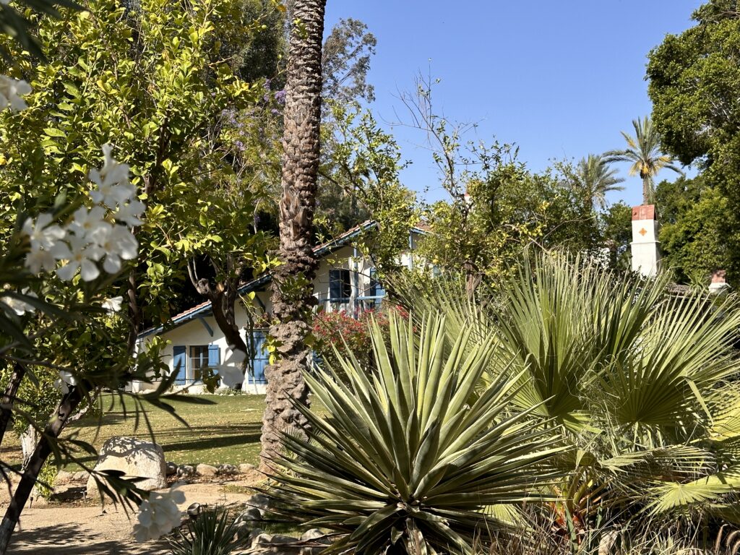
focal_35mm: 48
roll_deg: +1.1
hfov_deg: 39.7
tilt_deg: +3.9
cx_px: 370
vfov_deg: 30.3
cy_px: 278
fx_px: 1026
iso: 64
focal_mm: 6.86
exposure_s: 1/3367
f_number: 1.78
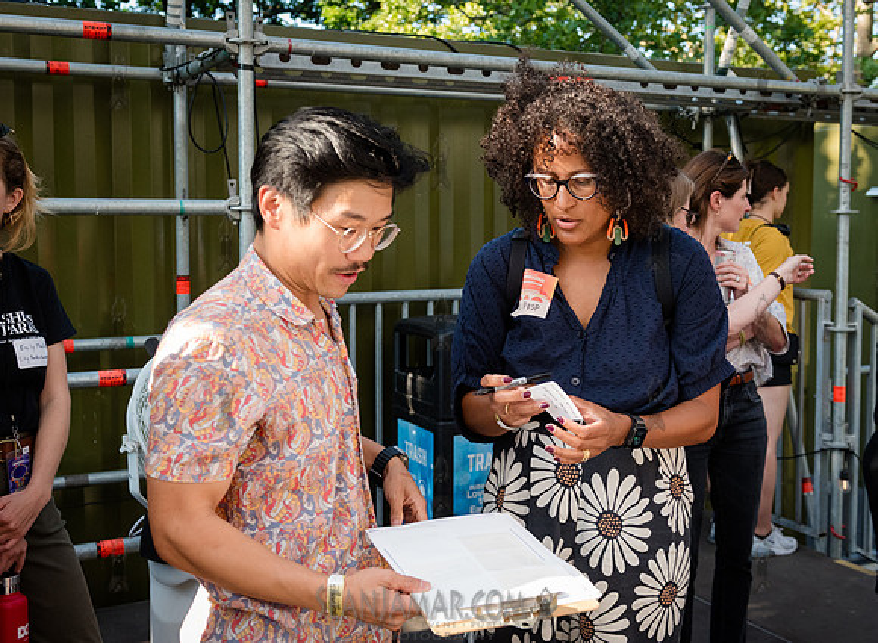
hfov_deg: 45.9
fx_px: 1036
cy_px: 288
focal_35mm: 41
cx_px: 460
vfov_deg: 34.5
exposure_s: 1/1250
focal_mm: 35
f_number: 4.5
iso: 1600
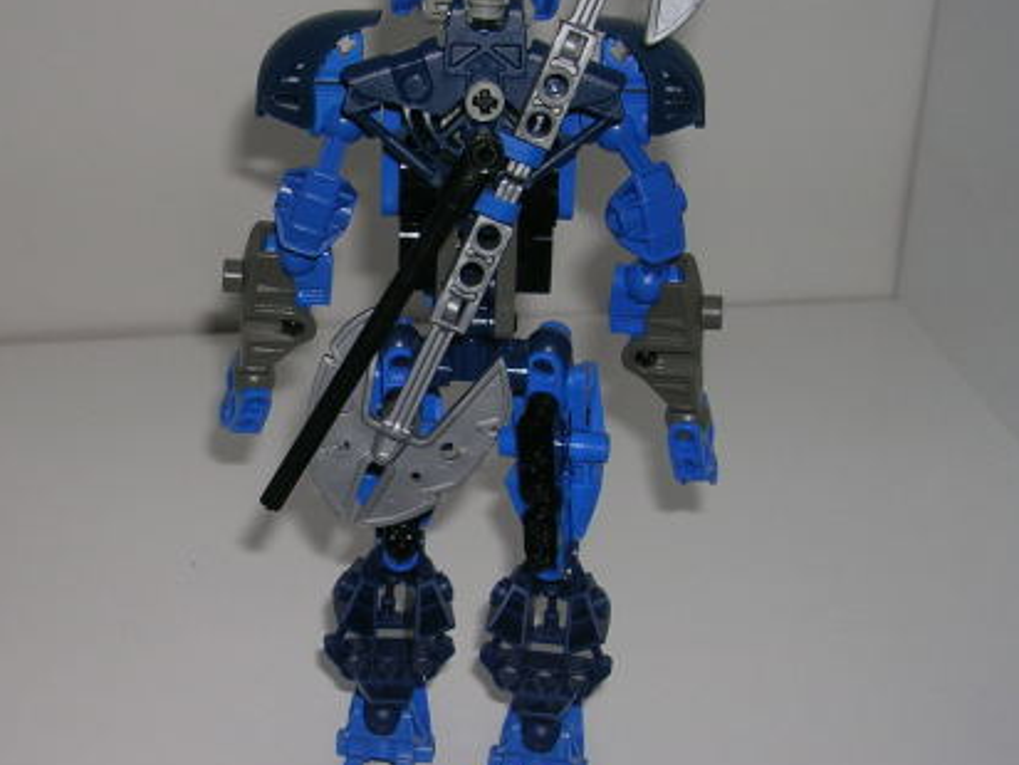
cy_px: 406
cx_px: 373
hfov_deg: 32.5
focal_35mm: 59
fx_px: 1737
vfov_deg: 24.8
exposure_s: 1/60.1
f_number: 2.8
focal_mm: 5.8
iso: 50
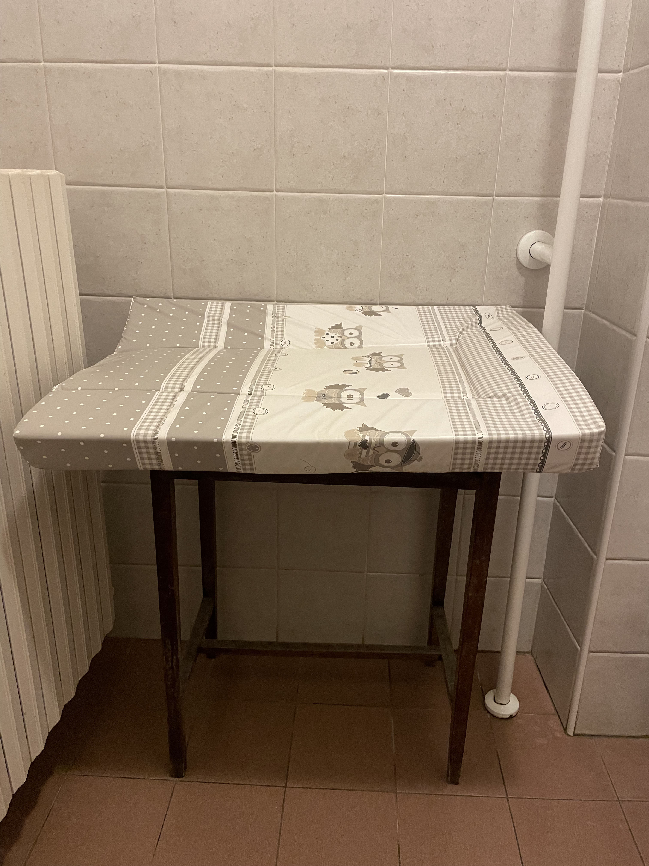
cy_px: 433
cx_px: 324
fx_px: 650
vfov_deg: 67.3
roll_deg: -1.2
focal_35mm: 26
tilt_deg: -20.0
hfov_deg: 53.1
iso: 320
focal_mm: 4.2
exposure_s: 1/50
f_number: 1.6
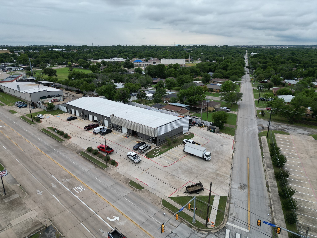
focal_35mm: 24
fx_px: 220
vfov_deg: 56.8
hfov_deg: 71.6
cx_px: 158
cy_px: 119
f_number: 1.7
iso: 110
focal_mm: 6.72
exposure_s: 1/1500
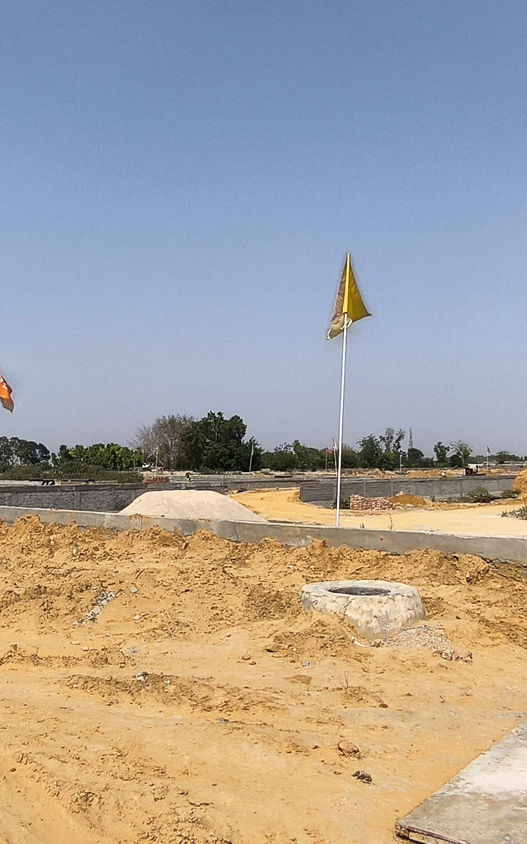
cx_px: 224
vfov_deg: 58.1
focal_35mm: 33
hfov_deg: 38.2
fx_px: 758
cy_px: 425
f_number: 2.2
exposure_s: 1/1922
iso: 50
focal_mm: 1.65
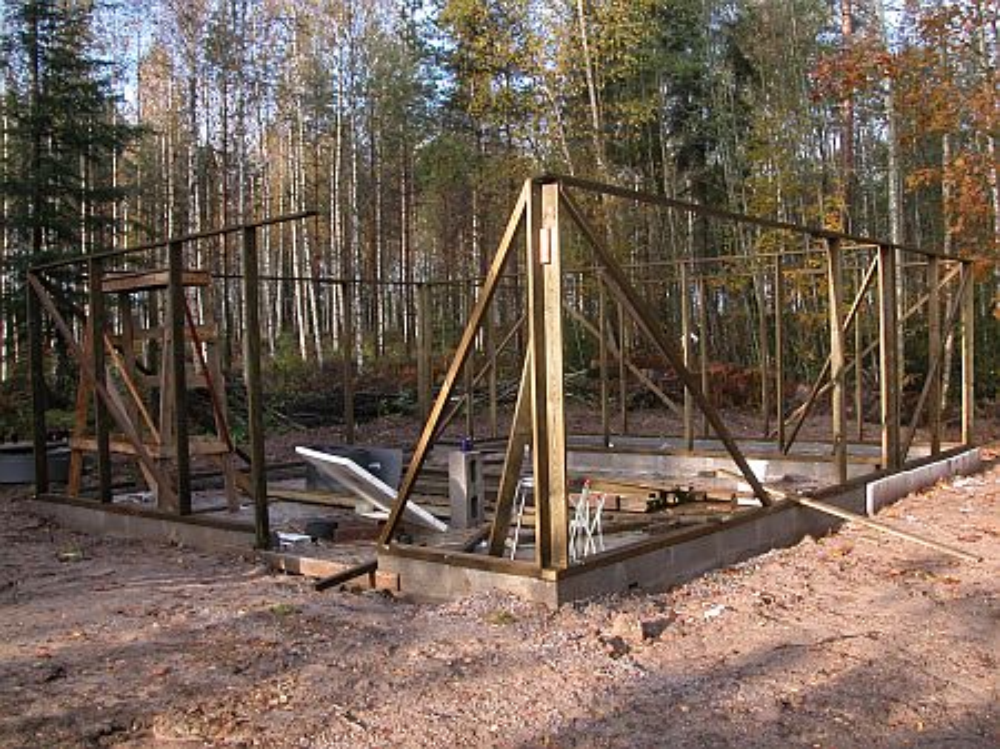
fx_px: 1011
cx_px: 500
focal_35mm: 35
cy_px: 374
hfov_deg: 52.7
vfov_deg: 40.7
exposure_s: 1/105
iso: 100
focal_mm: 8.9
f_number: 4
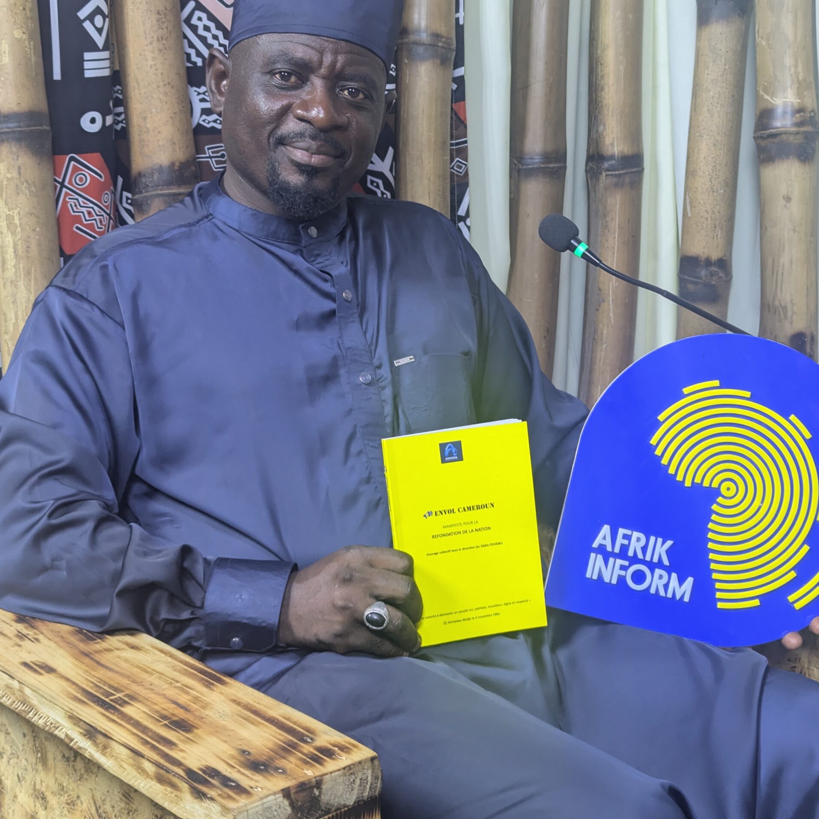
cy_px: 301
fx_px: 1526
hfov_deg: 30.0
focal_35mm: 57
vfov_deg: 29.9
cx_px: 410
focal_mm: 6.81
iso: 125
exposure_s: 1/84.7
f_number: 1.85
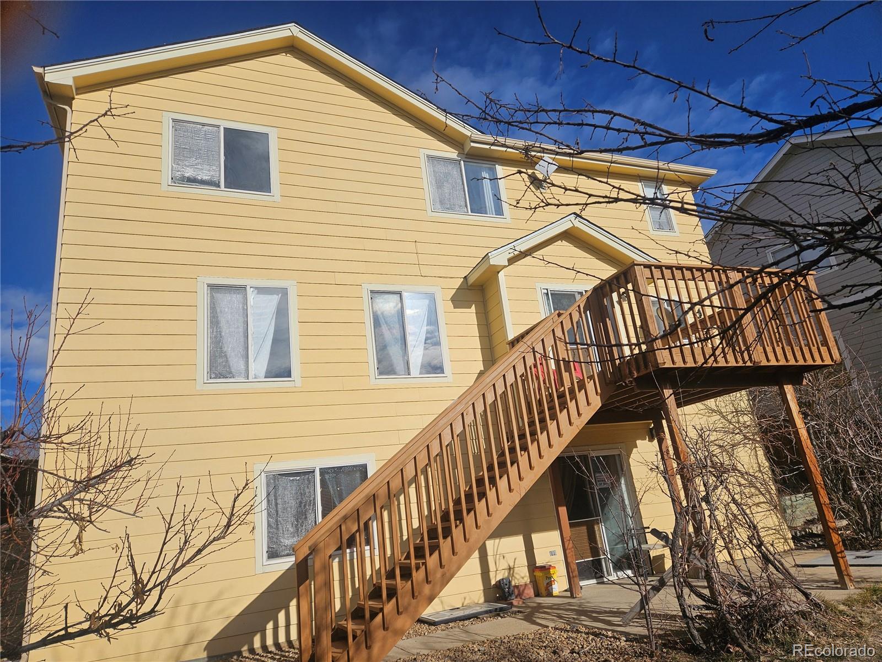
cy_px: 331
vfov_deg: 58.9
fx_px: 586
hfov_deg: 73.9
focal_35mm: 23
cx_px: 441
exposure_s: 1/5489
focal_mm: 5.4
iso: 25
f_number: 1.8
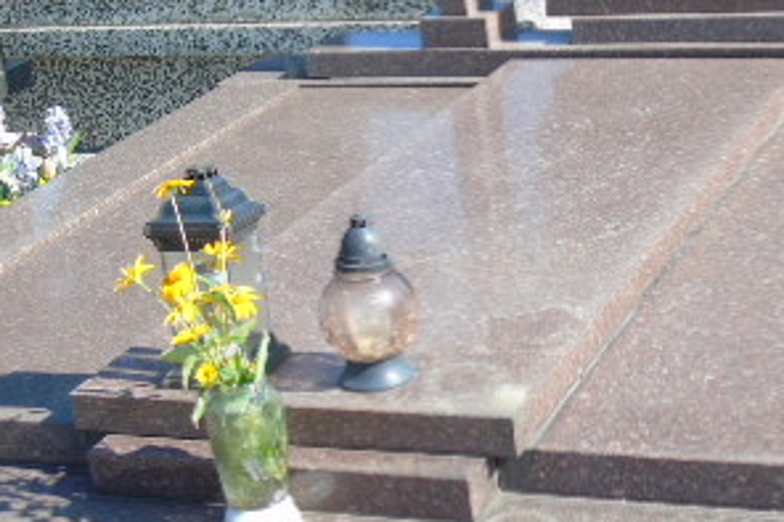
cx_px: 577
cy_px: 146
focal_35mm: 90
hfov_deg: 22.4
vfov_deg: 15.1
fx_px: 1959
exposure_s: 1/250
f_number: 3.9
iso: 80
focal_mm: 7.1
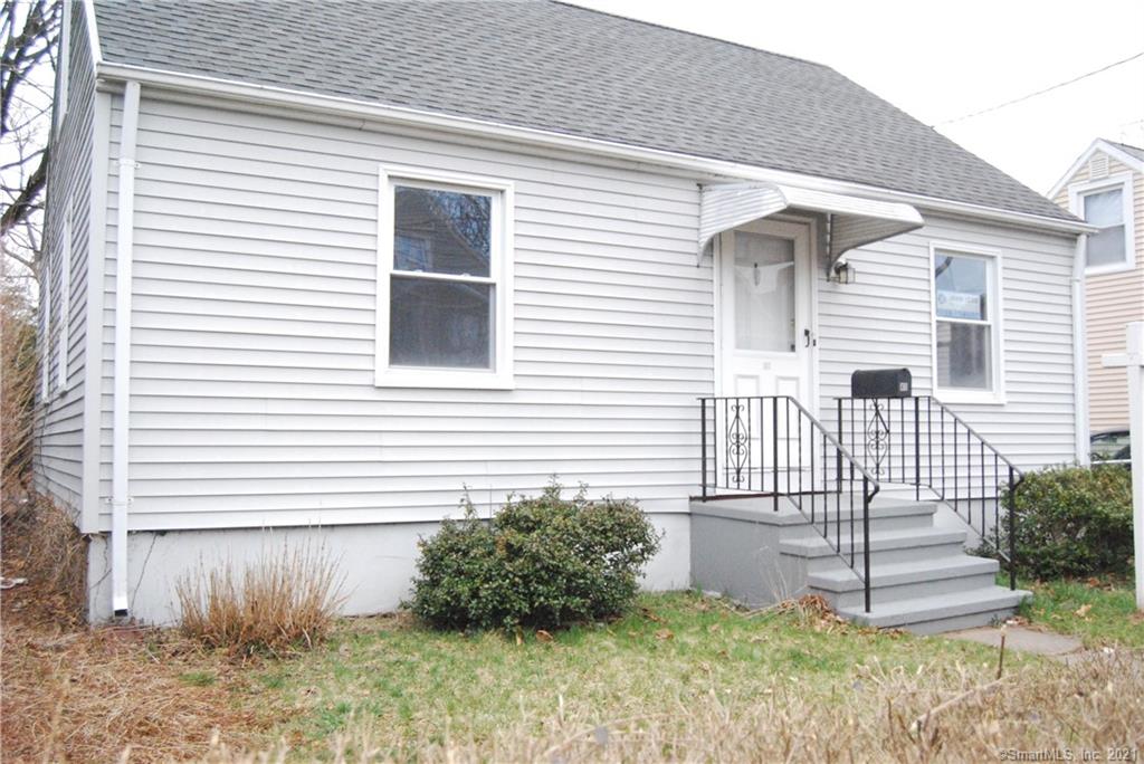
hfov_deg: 57.2
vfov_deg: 40.0
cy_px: 382
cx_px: 572
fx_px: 1049
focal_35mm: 33
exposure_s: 1/4000
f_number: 3.8
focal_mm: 22
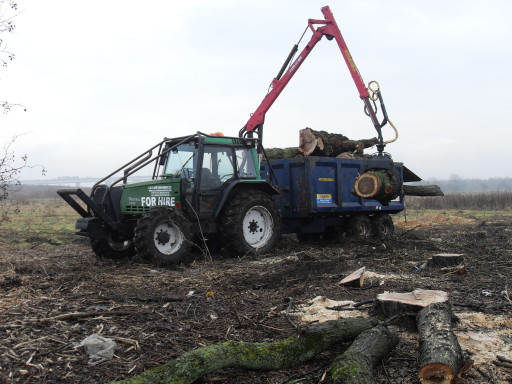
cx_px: 256
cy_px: 192
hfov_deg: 46.8
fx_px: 592
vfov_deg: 36.0
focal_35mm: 40
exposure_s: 1/250
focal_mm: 7.1
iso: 80
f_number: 3.1
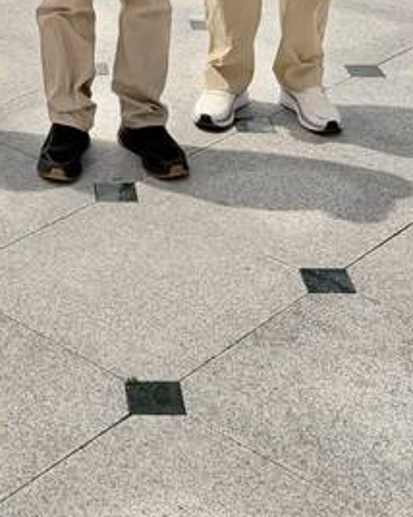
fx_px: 1285
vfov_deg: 19.9
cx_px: -39
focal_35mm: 84
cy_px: -241
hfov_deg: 17.6
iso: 80
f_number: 1.78
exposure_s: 1/9091
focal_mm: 6.76
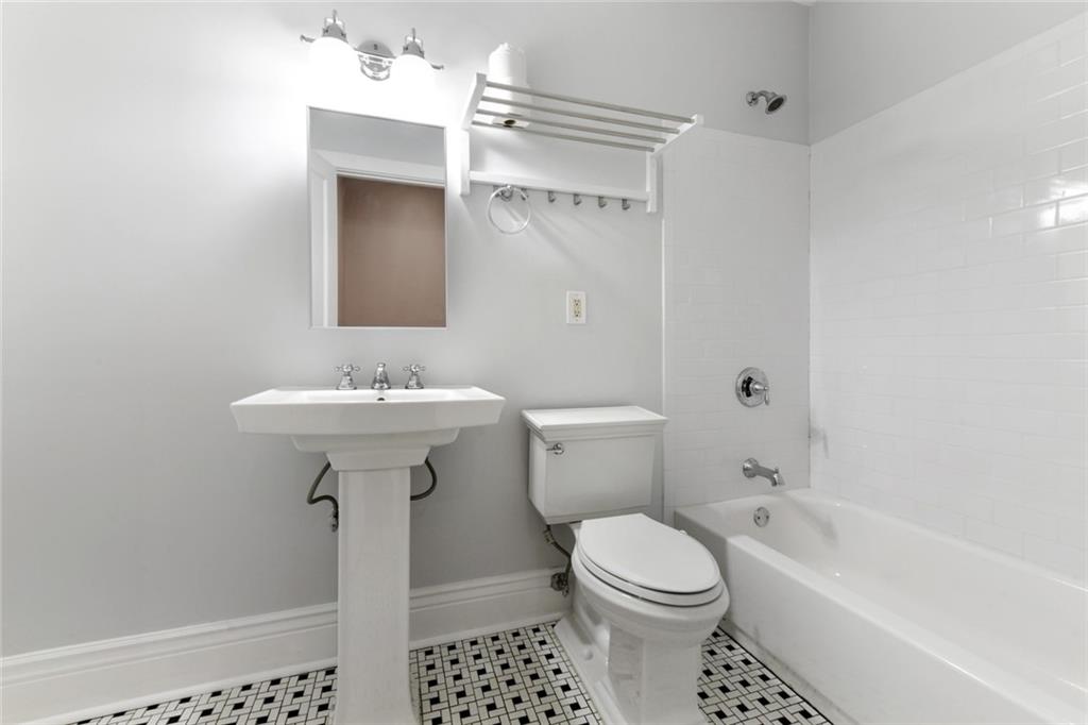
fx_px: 423
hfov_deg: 104.3
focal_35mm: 14
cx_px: 544
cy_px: 362
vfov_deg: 81.2
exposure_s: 1/5
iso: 320
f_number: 11
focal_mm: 14
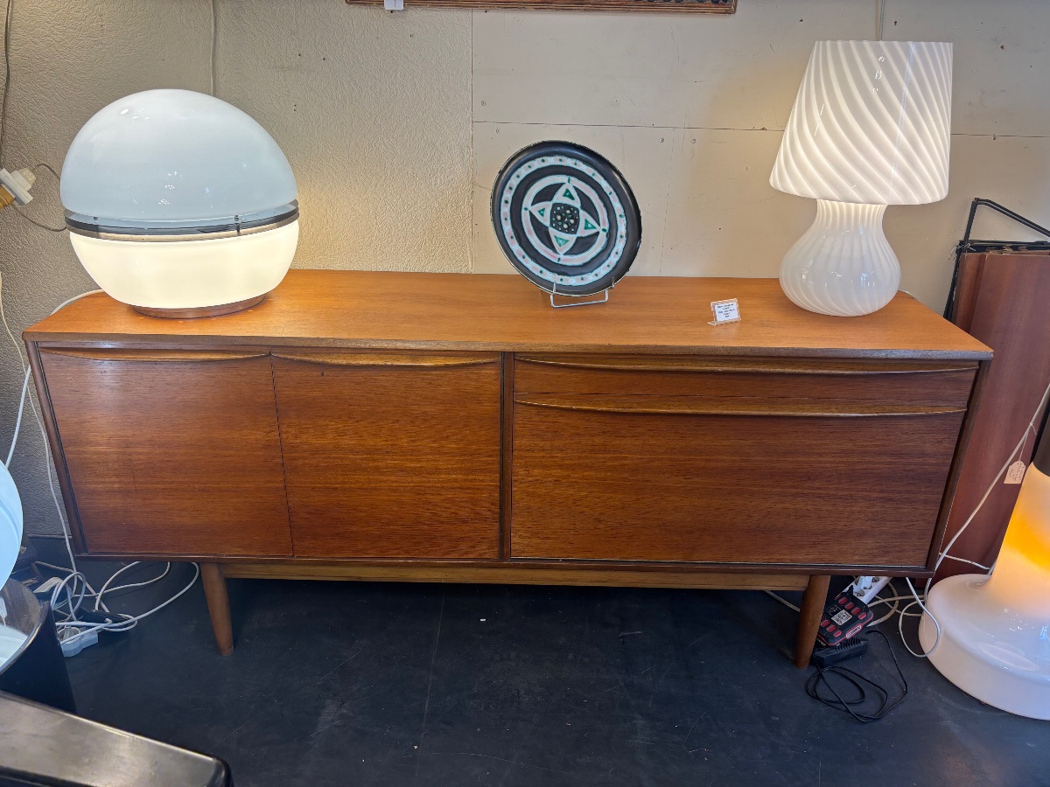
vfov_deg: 53.1
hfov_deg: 67.3
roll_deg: -1.5
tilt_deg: -22.7
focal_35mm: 26
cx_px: 525
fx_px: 789
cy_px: 394
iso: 64
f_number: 1.6
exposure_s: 1/100
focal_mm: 5.96
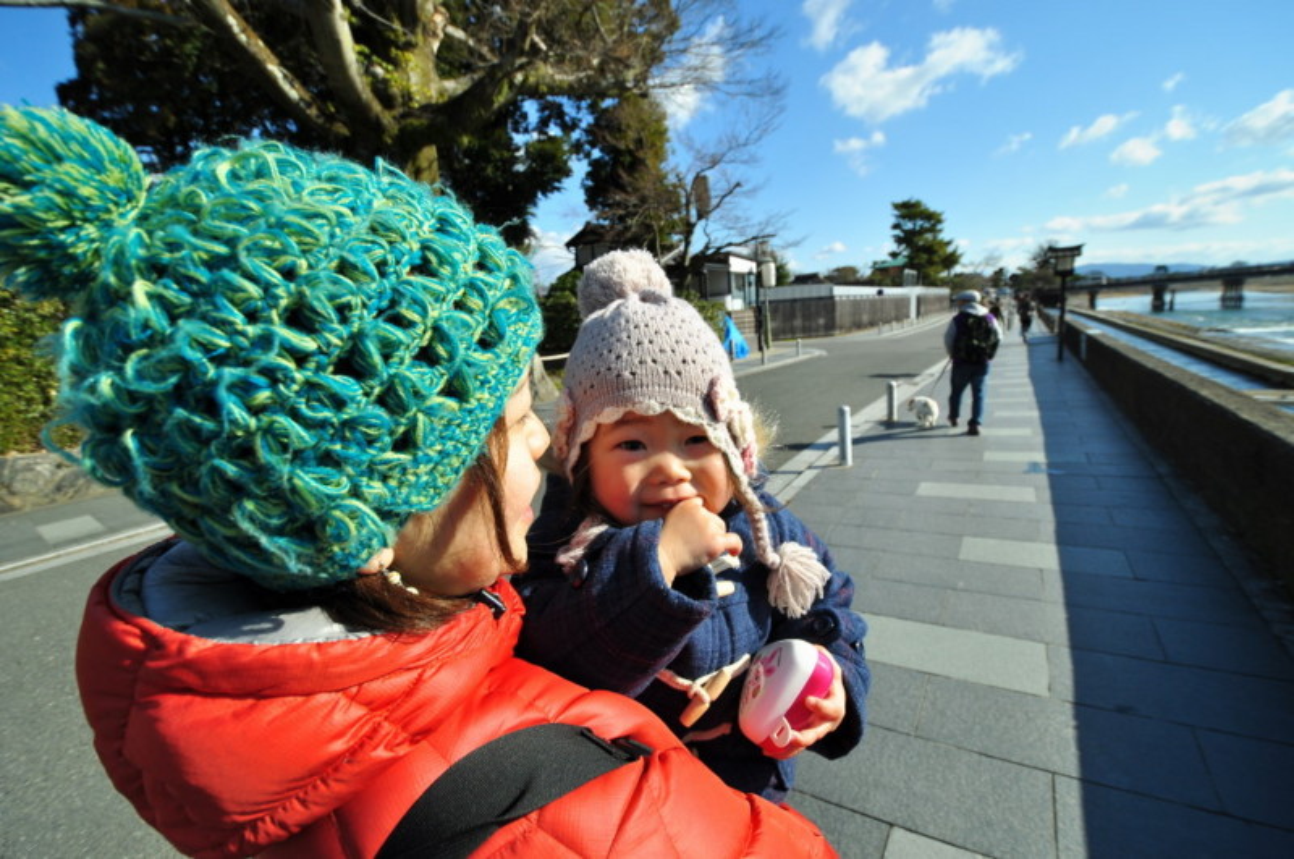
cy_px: 430
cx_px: 647
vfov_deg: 77.2
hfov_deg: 100.5
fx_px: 538
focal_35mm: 15
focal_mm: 10
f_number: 6.3
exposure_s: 1/800
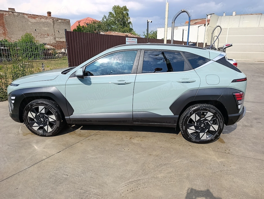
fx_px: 176
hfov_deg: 73.8
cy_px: 100
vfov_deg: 59.0
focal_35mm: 23
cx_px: 132
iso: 50
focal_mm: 6.11
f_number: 1.65
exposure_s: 1/581
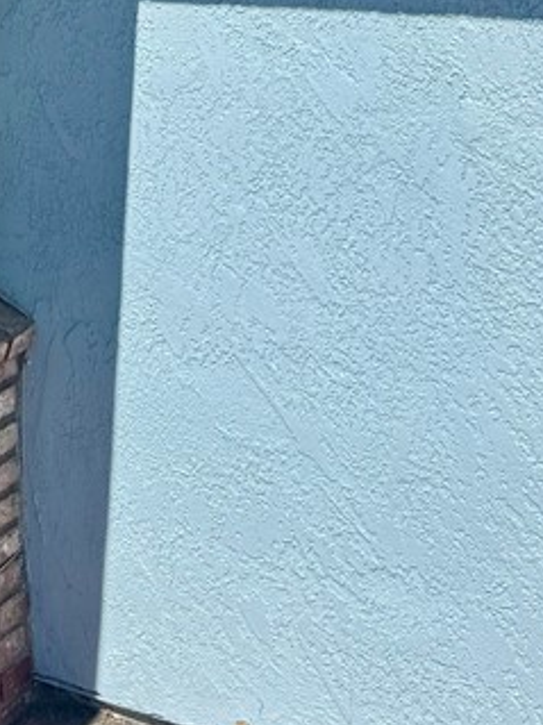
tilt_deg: +5.5
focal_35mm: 77
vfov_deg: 22.1
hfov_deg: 18.8
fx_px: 1612
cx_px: 64
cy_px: -277
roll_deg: +4.9
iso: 80
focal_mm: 6.76
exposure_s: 1/7092
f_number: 1.78
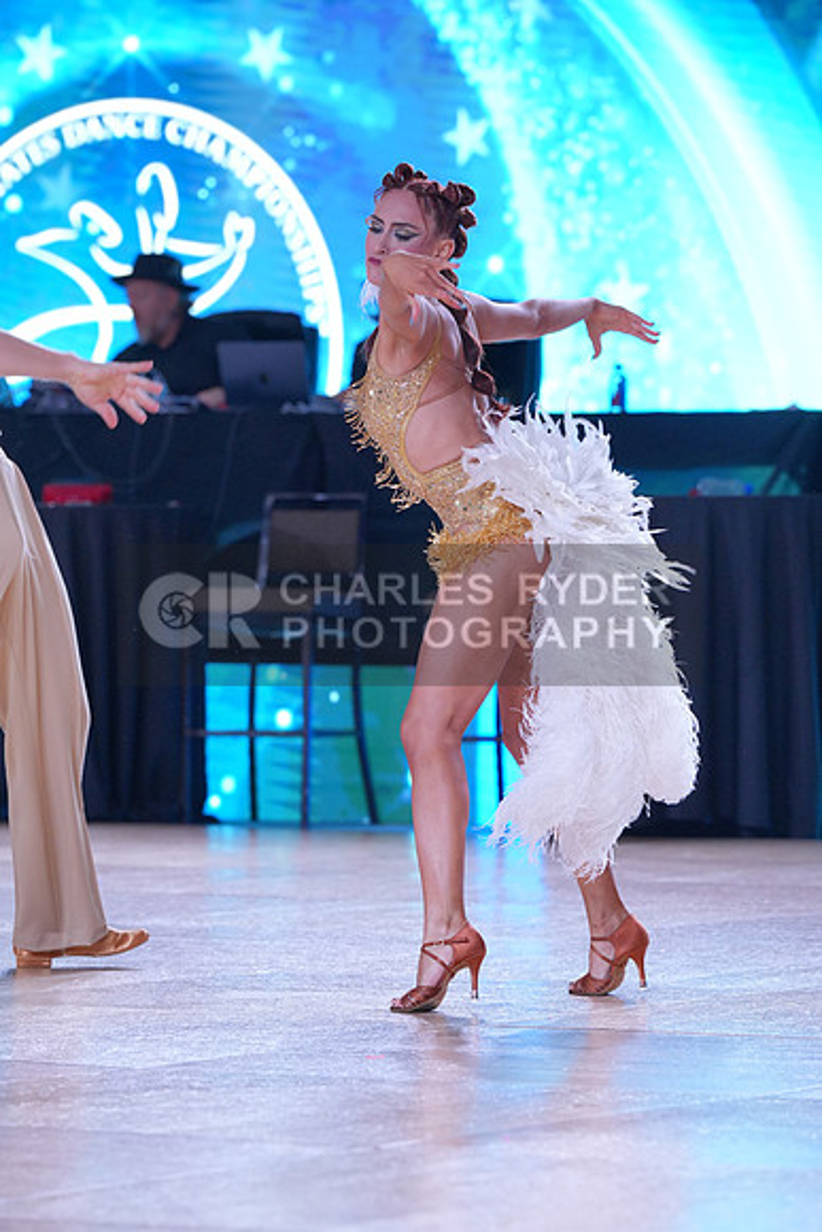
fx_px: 6845
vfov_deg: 10.3
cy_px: 616
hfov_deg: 6.9
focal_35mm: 200
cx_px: 411
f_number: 5.6
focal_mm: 200
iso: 2500
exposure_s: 1/400
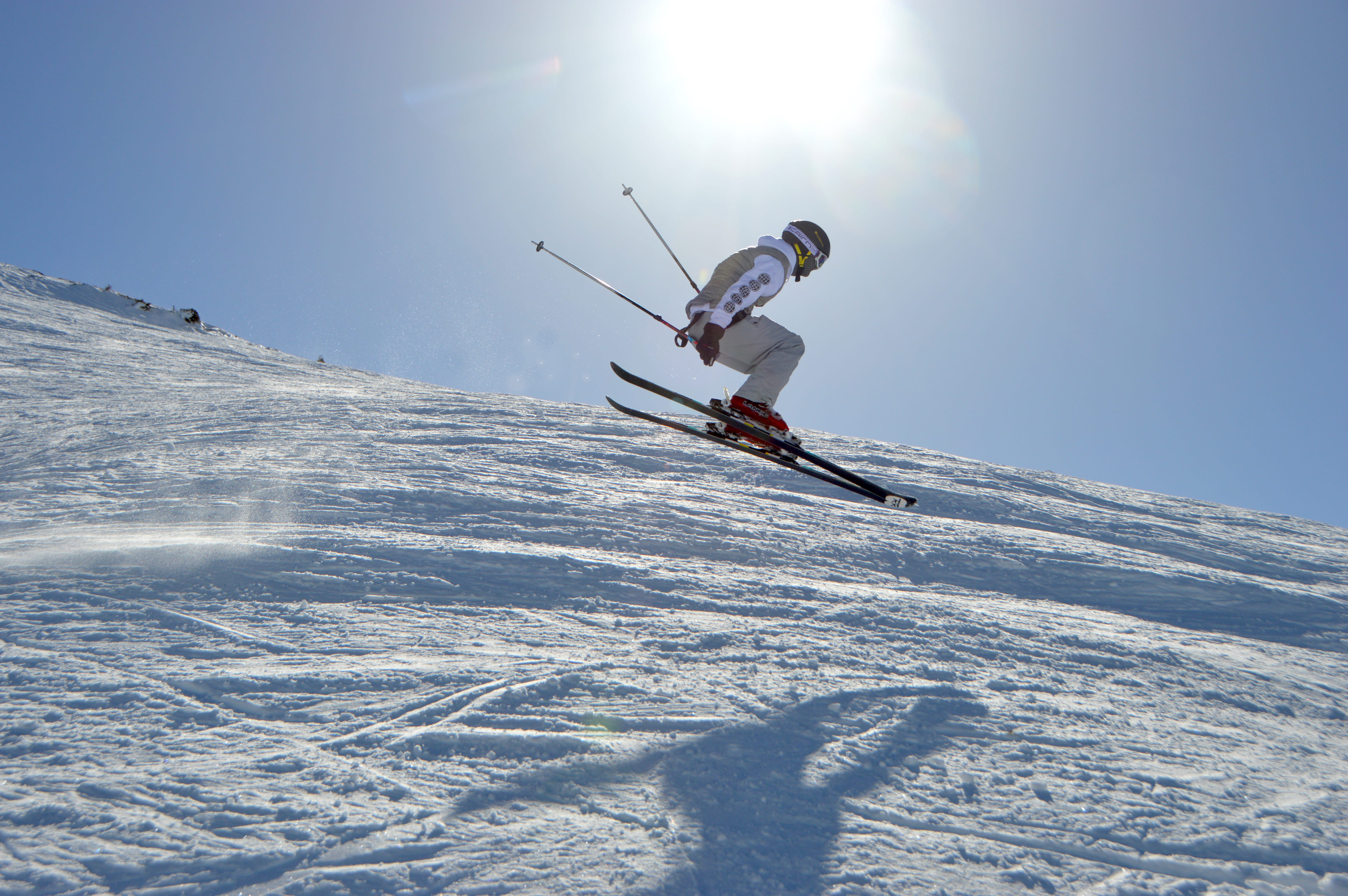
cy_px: 448
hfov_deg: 41.1
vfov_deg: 28.0
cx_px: 674
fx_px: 1796
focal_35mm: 48
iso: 180
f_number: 7.1
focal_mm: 32
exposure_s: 1/2000
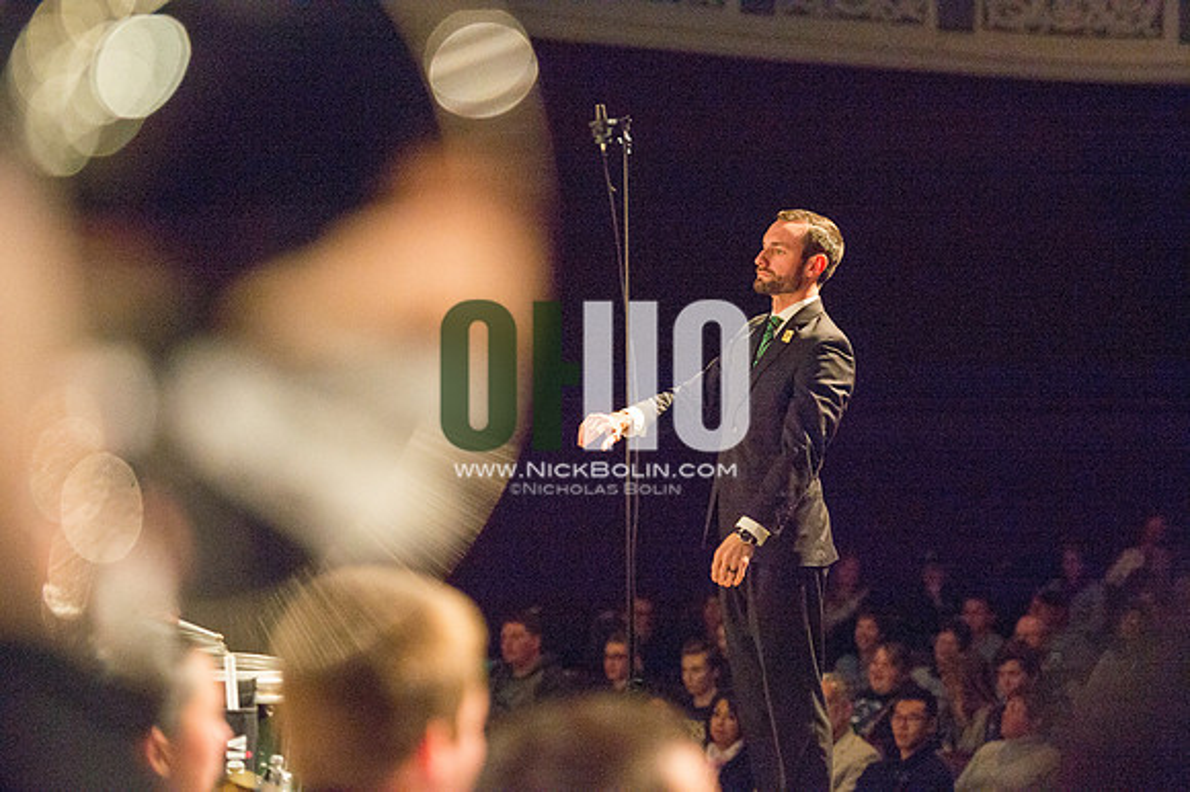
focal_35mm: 116
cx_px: 595
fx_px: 3832
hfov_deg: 17.7
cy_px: 396
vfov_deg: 11.8
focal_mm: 116
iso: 2500
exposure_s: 1/500
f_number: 2.8
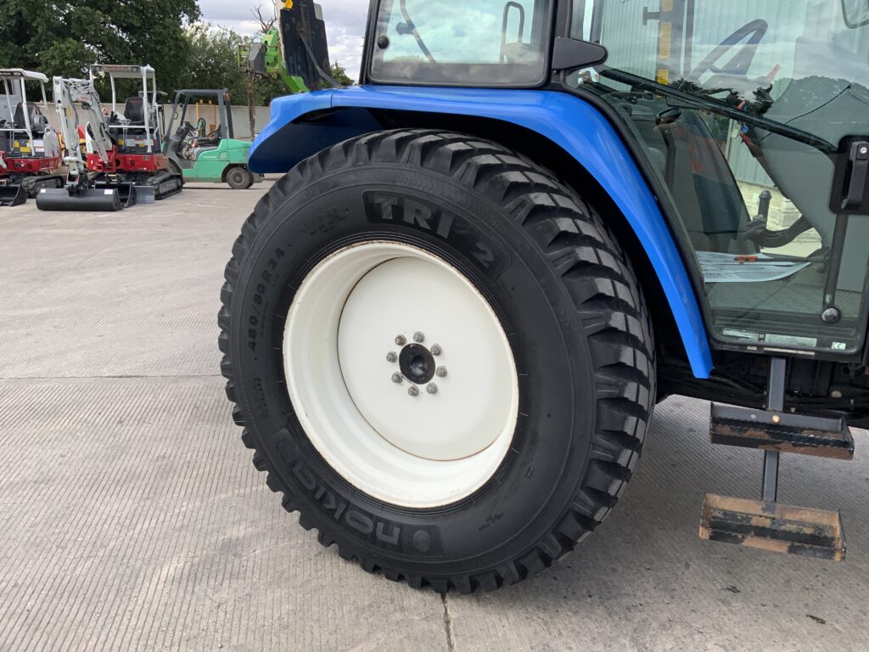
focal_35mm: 29
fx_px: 728
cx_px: 434
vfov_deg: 48.2
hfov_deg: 61.7
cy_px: 326
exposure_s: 1/855
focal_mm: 3
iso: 16
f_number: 1.8
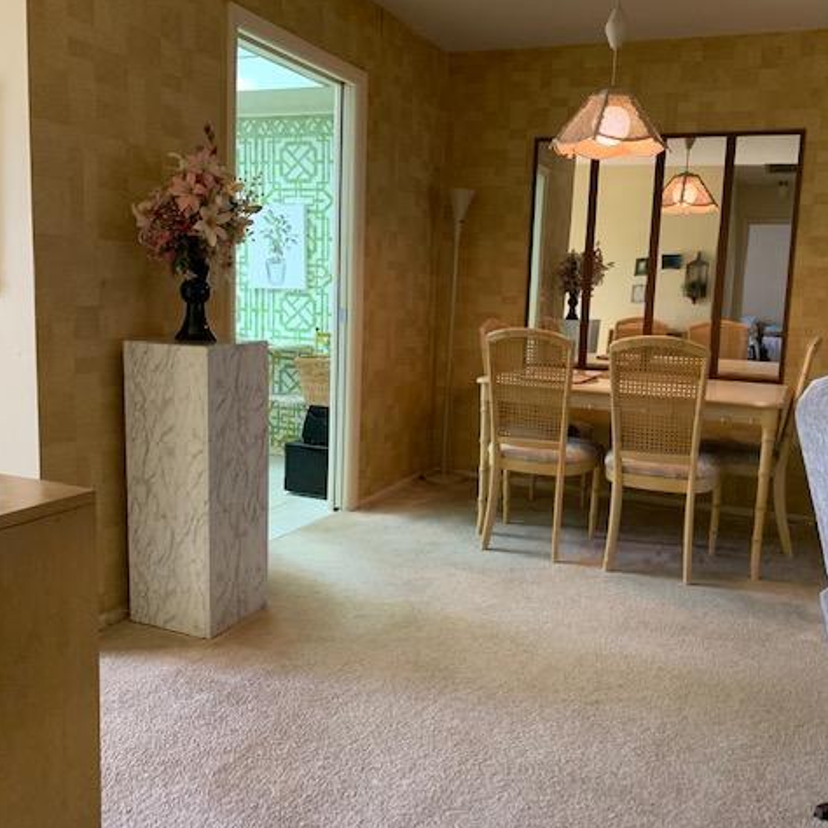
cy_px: 414
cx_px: 468
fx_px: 839
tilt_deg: -8.0
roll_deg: -3.0
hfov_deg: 52.4
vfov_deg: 52.5
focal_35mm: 31
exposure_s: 1/60
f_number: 1.8
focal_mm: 4.25
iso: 250
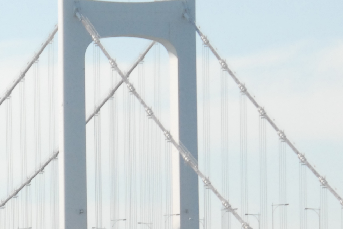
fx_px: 3949
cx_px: -206
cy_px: 383
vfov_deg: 3.3
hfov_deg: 4.9
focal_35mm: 414
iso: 400
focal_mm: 70
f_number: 7.1
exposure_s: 1/1250
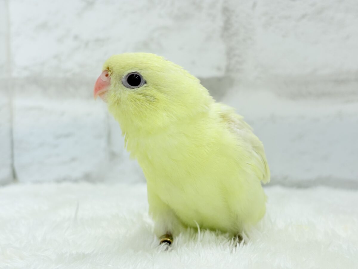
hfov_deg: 36.8
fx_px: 538
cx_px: 179
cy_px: 134
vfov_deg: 28.0
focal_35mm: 52
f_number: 1.6
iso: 25
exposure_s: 1/50
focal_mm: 5.96
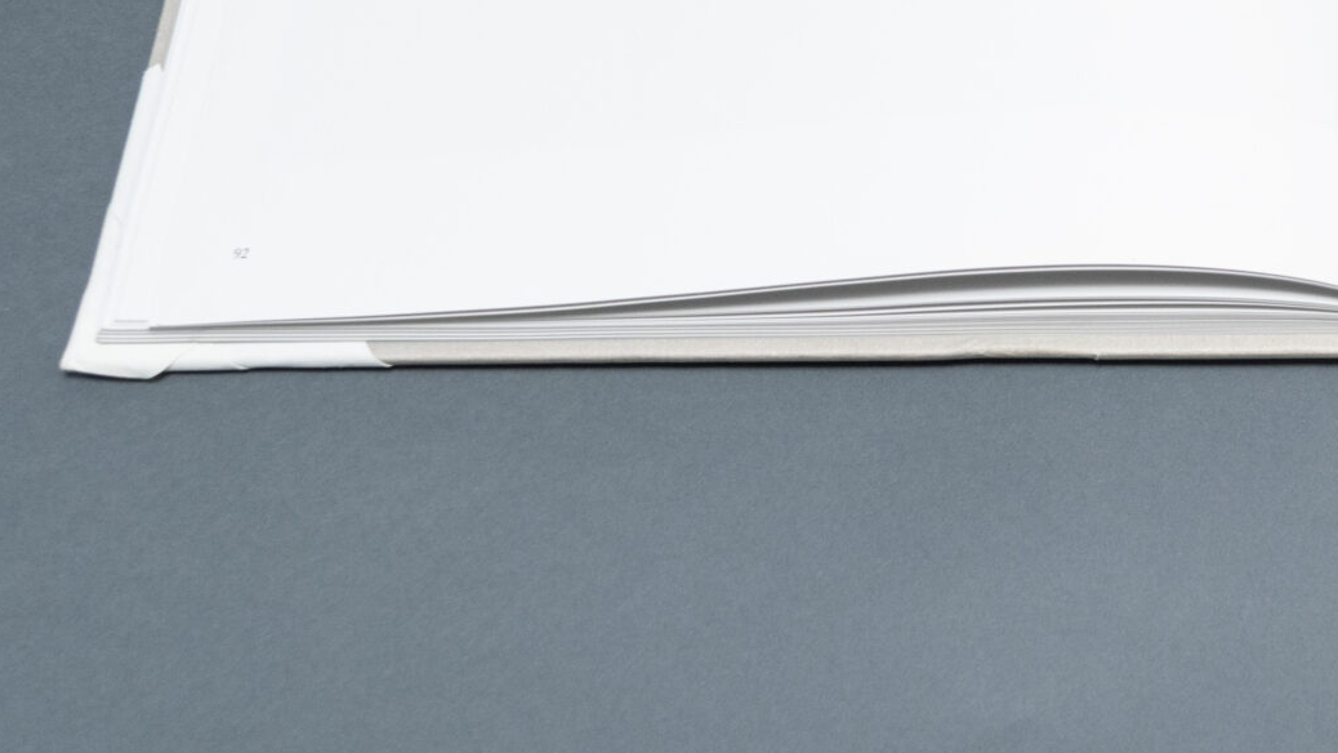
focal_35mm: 93
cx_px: 1448
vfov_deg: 12.6
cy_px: -233
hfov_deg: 21.8
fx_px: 3300
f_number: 5.6
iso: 800
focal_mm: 24
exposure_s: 1/200
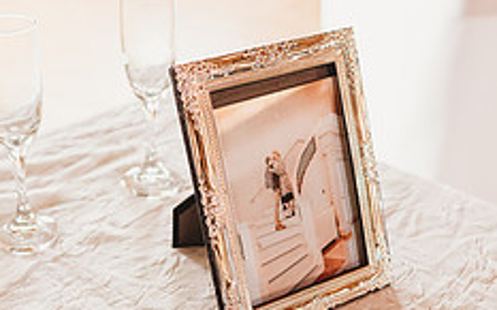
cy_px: 238
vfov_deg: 21.0
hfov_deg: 33.3
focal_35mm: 61
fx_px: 825
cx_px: 171
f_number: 2.5
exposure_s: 1/125
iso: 800
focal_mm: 24
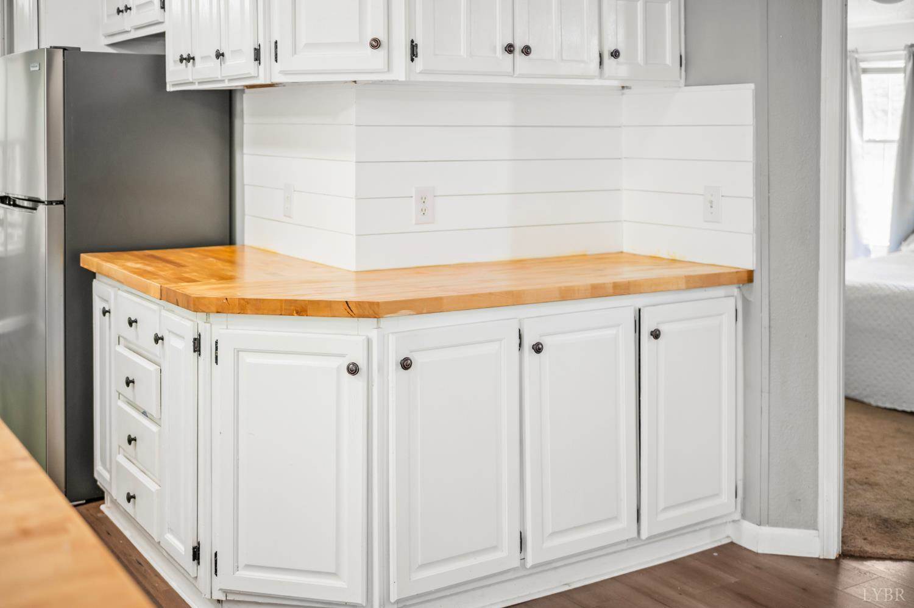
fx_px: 1015
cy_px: 304
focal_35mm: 40
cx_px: 457
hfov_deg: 48.5
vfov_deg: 33.3
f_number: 2.2
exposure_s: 1/60
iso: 400
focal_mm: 40
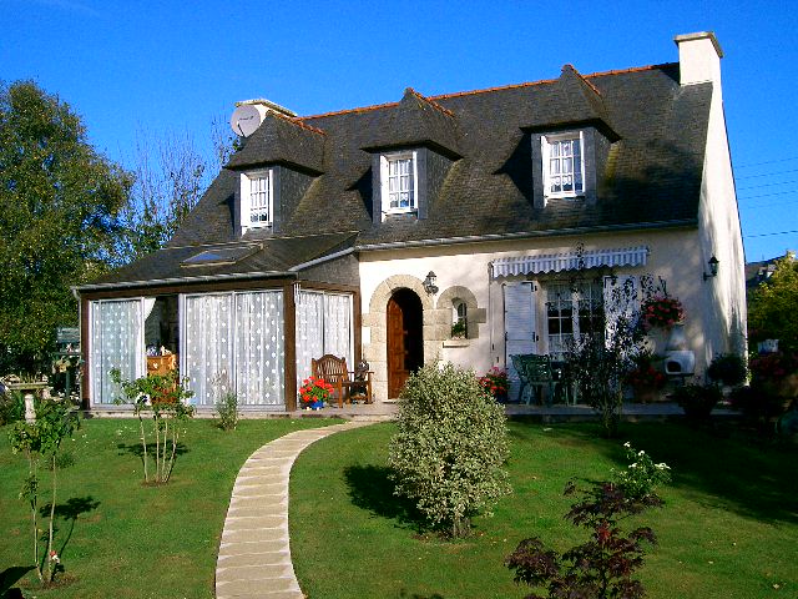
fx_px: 899
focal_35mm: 39
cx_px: 399
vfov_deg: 36.8
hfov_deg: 47.9
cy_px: 300
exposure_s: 1/1000
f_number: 4.8
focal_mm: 8
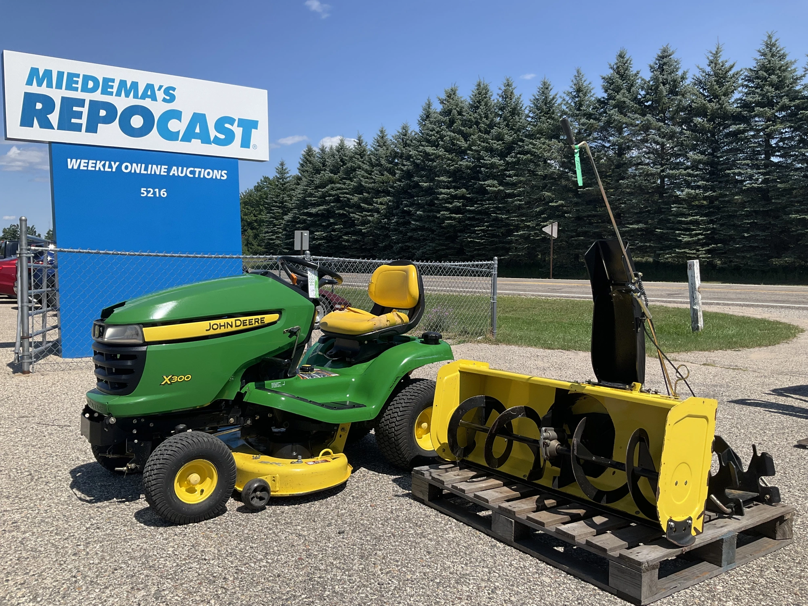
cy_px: 303
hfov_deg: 61.7
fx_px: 677
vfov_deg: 48.2
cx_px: 404
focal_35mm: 29
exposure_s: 1/2141
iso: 25
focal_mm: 3
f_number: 1.8
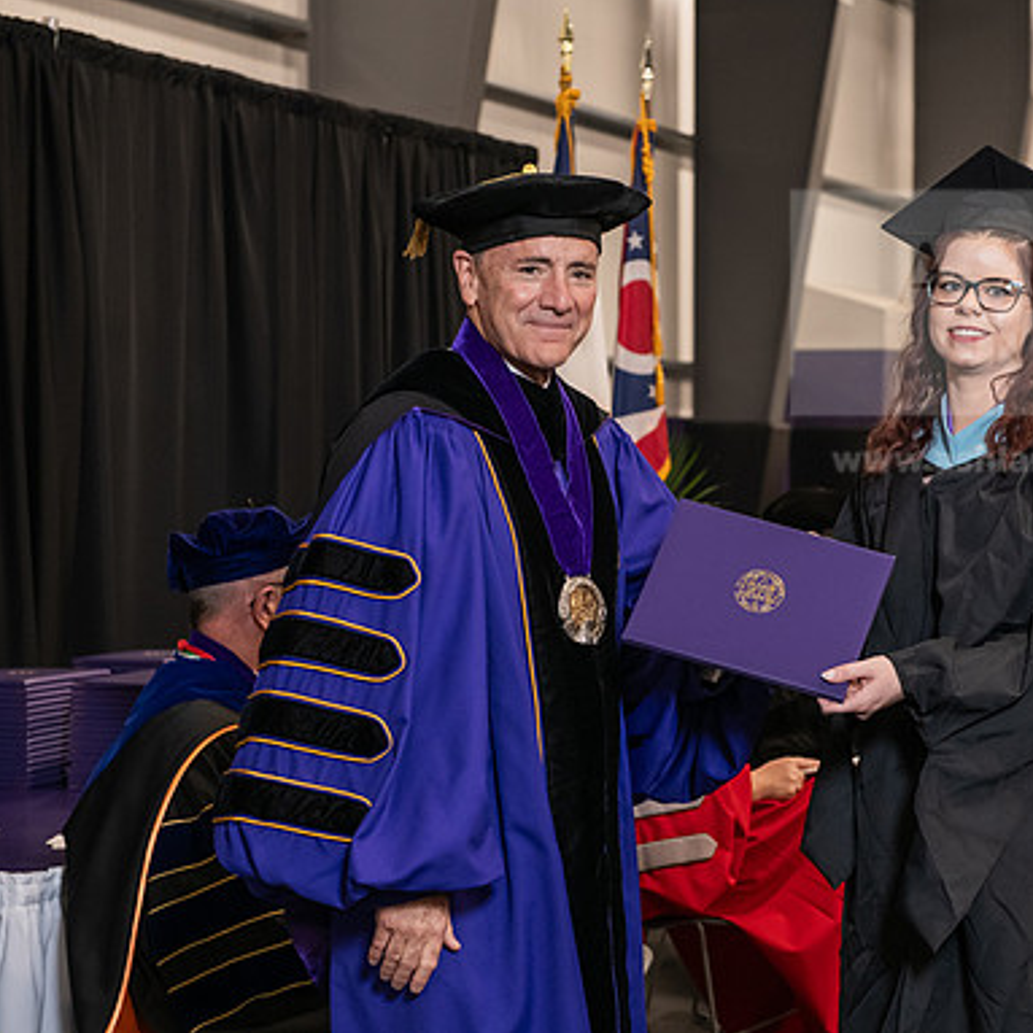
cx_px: 709
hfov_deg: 20.3
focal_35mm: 85
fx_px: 2870
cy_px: 516
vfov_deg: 20.4
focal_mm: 66
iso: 2000
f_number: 5
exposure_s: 1/125
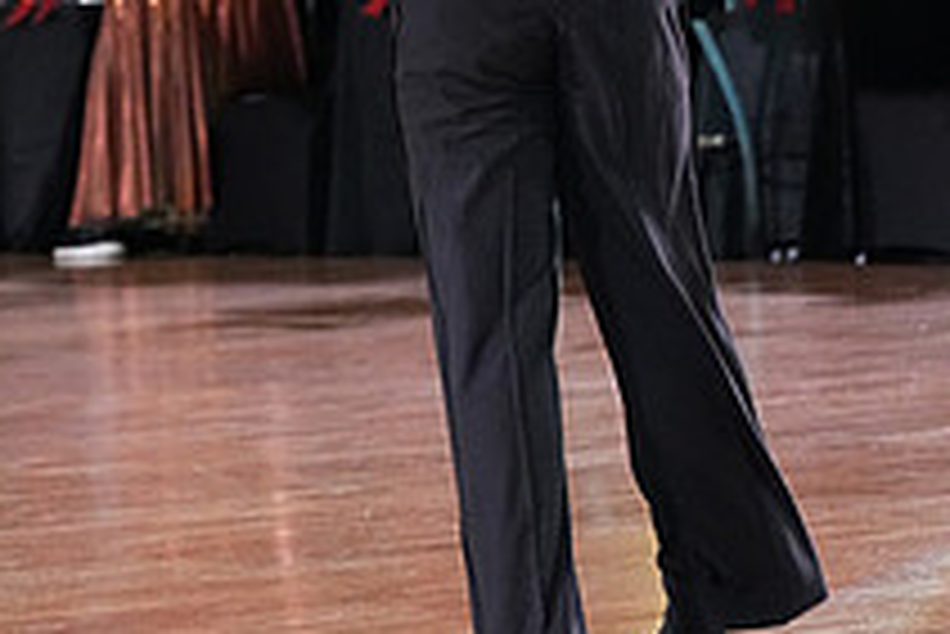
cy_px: -279
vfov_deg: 4.9
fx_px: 7394
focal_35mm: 280
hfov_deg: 7.4
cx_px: 525
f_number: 5
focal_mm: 102
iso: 6400
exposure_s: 1/400
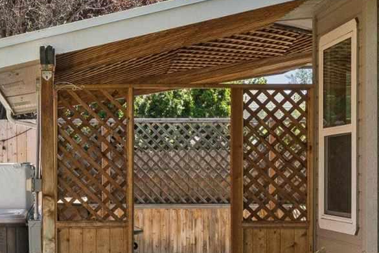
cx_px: 67
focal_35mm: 89
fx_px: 934
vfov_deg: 15.4
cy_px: 167
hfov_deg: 22.6
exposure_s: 1/125
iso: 400
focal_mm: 16.9
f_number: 13
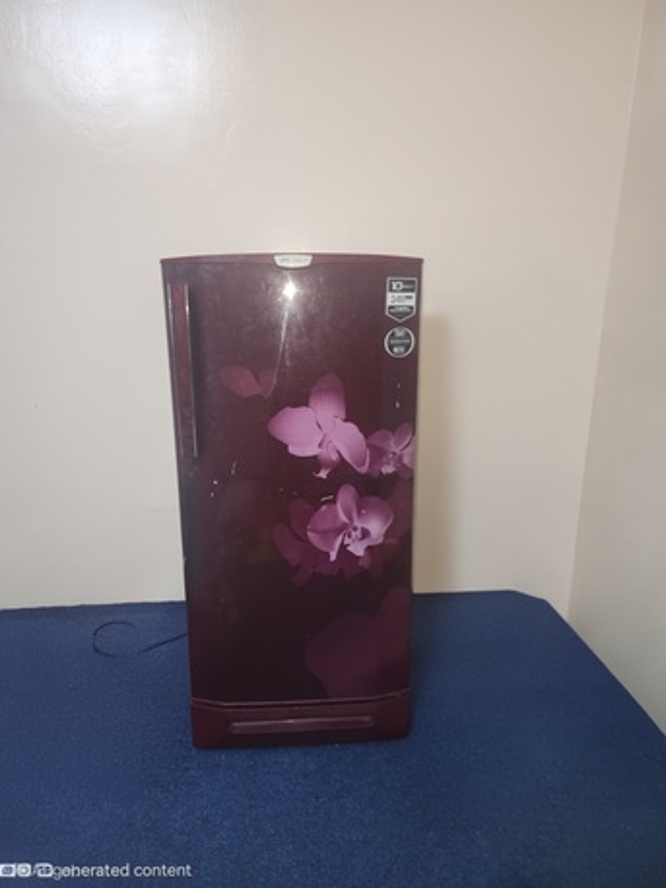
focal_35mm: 23
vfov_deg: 73.9
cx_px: 333
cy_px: 444
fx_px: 590
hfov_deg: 58.9
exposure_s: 1/8
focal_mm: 6.4
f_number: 1.8
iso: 320
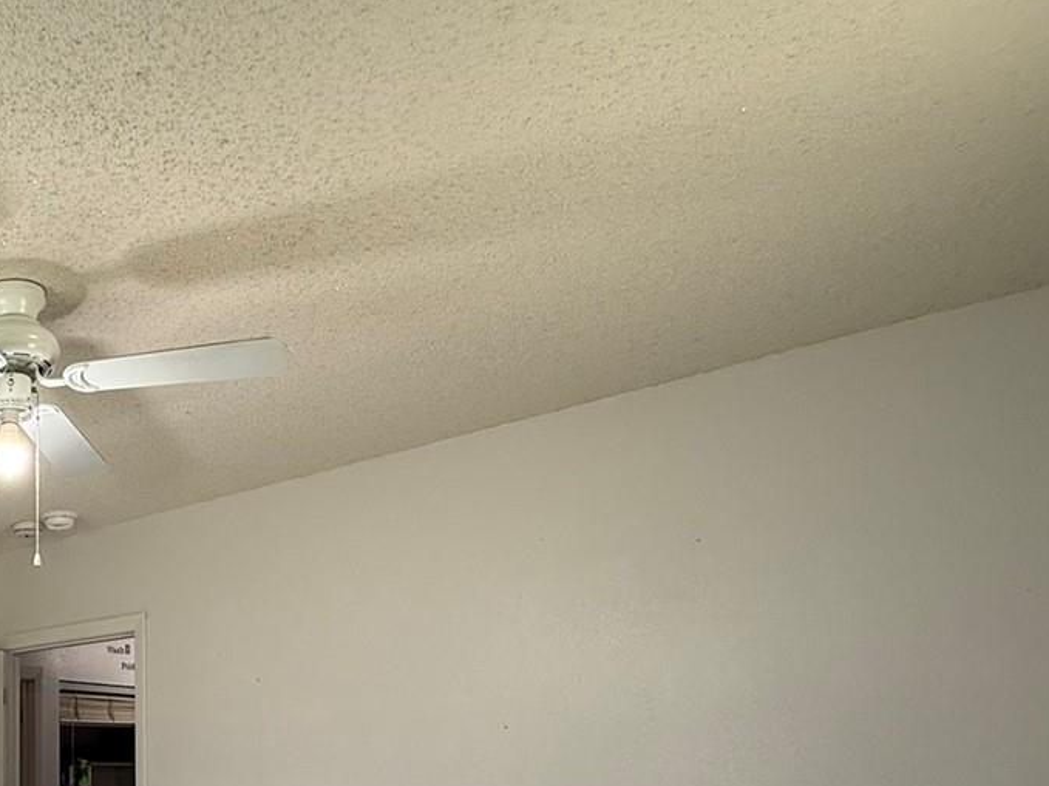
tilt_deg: +2.6
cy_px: 747
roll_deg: -0.4
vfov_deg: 39.0
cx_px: -34
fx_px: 1000
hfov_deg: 45.3
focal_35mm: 33
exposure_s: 1/120
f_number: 2.2
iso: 125
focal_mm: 2.22
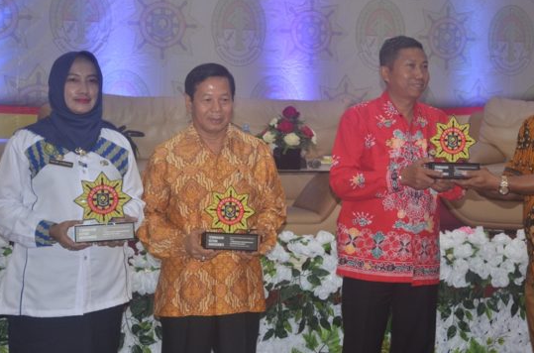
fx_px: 1213
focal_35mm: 82
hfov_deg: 24.7
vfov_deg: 16.5
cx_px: 343
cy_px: 131
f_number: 4.5
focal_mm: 42
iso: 800
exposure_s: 1/60
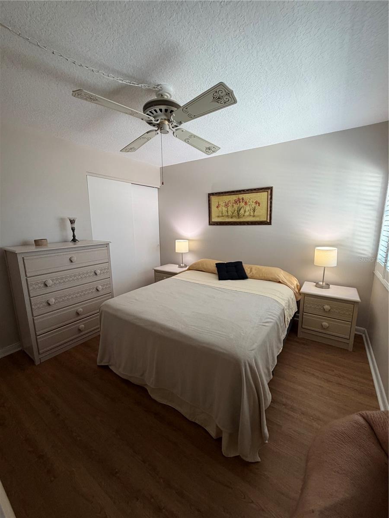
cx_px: 194
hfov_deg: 85.7
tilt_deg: -9.2
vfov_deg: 102.1
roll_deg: +0.6
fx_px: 210
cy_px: 259
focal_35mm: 14
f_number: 2.2
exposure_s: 1/120
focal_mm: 2.22
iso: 250
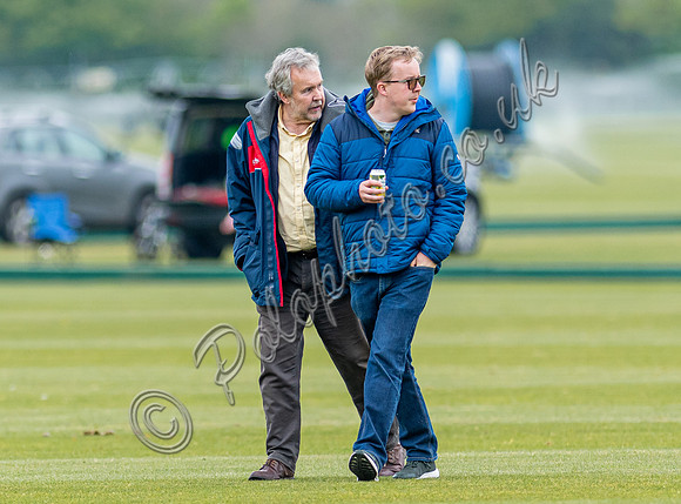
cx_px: 353
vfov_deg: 1.7
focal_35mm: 863
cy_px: 243
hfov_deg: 2.3
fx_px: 16902
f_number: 2.8
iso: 320
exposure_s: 1/2000
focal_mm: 300
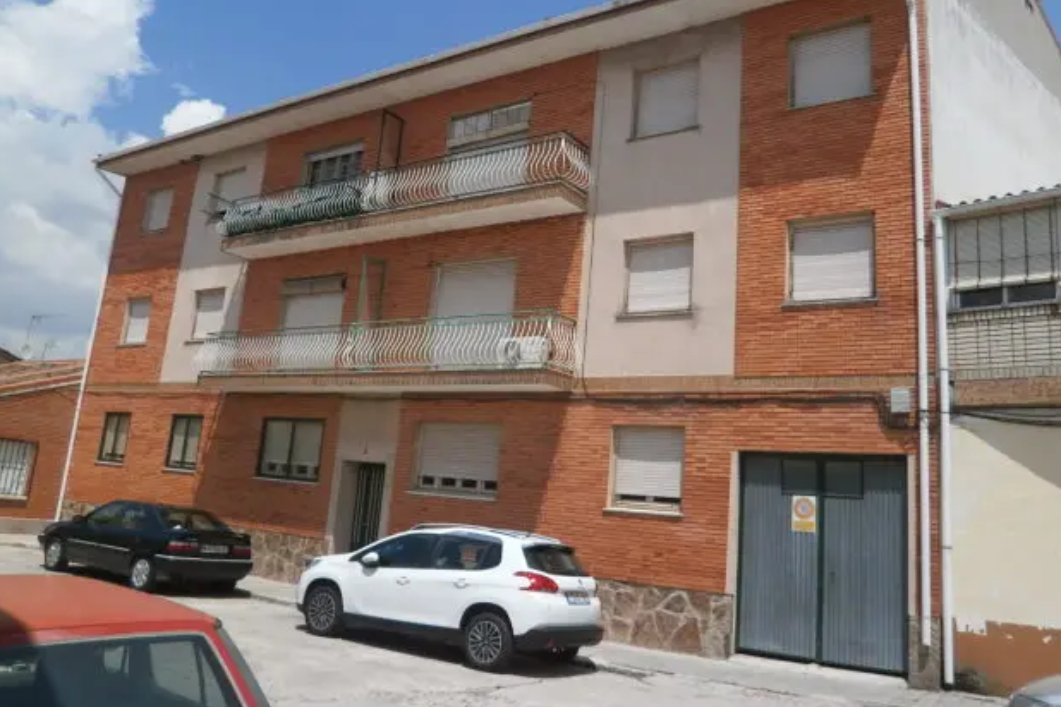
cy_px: 316
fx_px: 825
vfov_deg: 46.3
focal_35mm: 28
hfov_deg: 65.5
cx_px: 534
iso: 100
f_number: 8
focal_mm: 4.7
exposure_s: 1/320
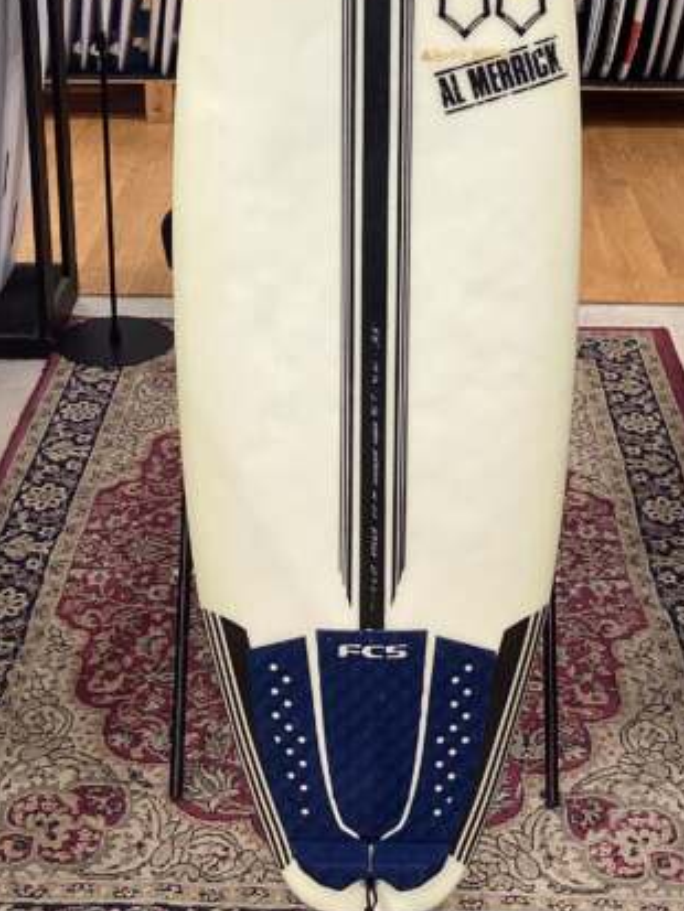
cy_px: 179
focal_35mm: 60
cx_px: 368
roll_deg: -0.6
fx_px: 1580
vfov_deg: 31.3
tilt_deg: -18.9
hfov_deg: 24.4
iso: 64
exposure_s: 1/50
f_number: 2.4
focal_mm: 3.3
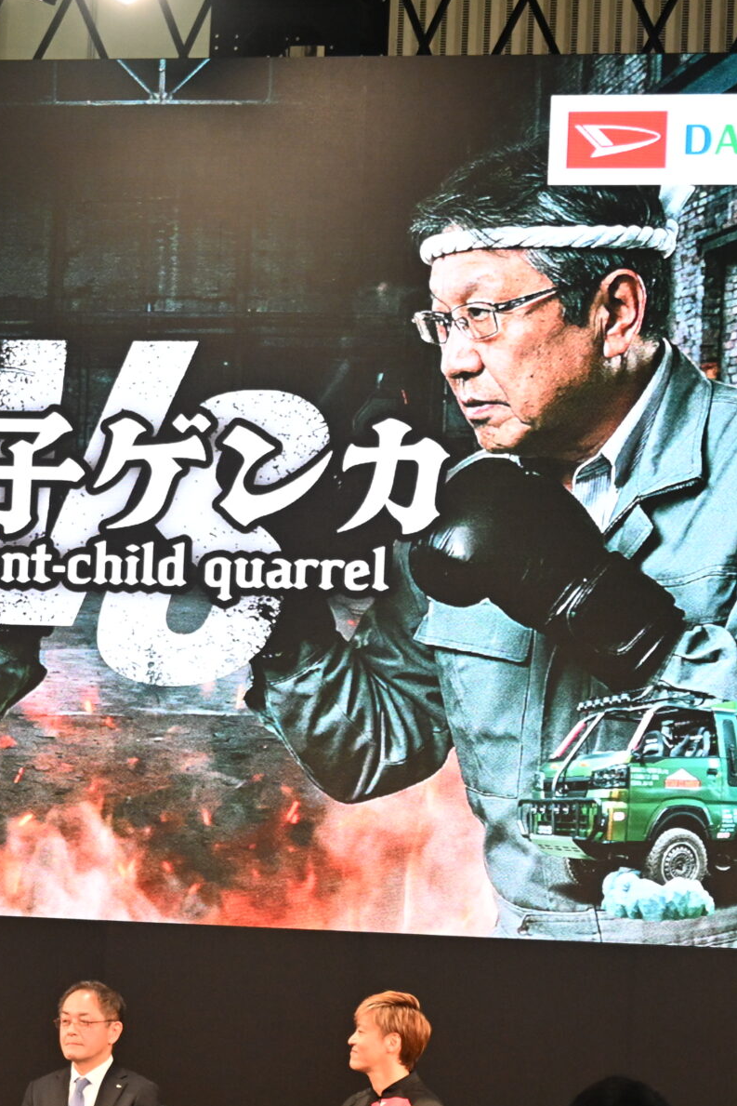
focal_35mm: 155
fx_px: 4758
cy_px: 760
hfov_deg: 8.8
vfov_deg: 13.2
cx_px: 151
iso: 1100
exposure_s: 1/125
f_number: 3.5
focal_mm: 48
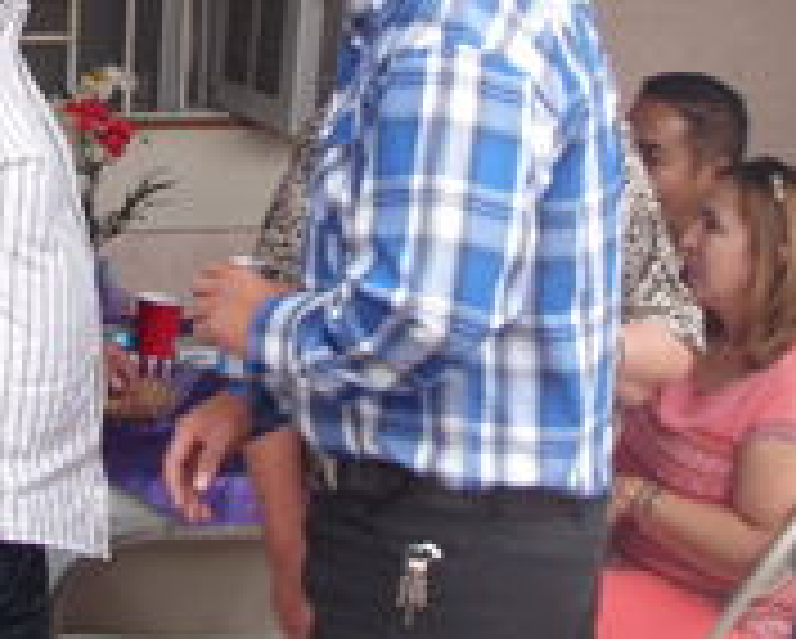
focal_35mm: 134
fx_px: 3160
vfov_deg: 11.4
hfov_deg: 14.3
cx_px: 265
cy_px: 0
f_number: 3.5
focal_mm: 6.7
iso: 80
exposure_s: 1/100
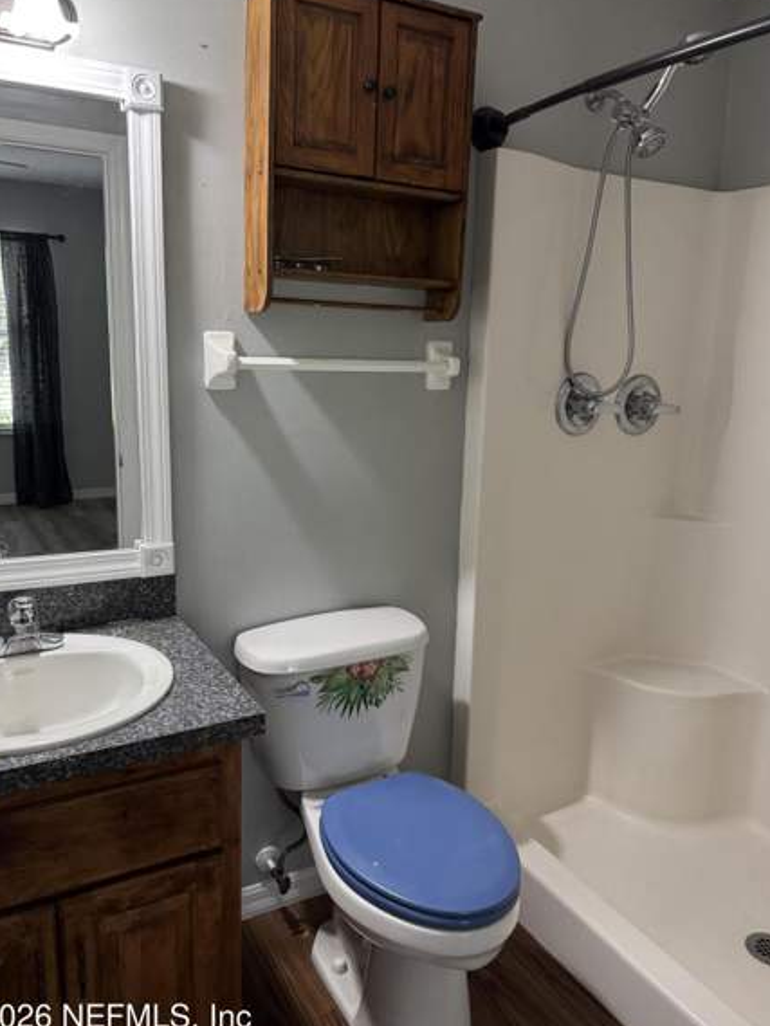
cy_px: 492
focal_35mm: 27
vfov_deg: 65.3
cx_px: 386
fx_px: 800
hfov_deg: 51.4
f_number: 1.78
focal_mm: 6.76
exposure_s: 1/60
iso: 640
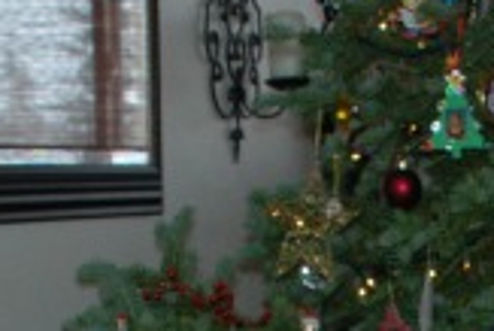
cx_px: 421
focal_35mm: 162
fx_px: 2225
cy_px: 639
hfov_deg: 12.6
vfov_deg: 8.1
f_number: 3.8
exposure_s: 1/60
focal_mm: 22
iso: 200
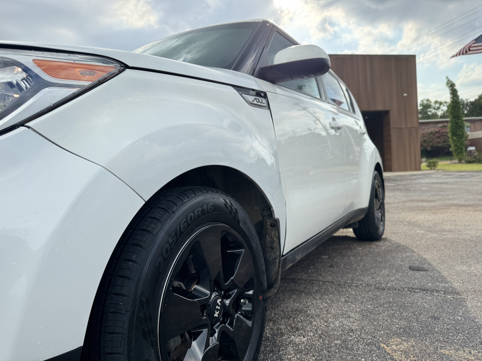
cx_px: 241
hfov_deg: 71.6
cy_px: 180
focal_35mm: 24
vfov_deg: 56.8
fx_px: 334
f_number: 1.78
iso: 80
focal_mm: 6.76
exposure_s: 1/3597
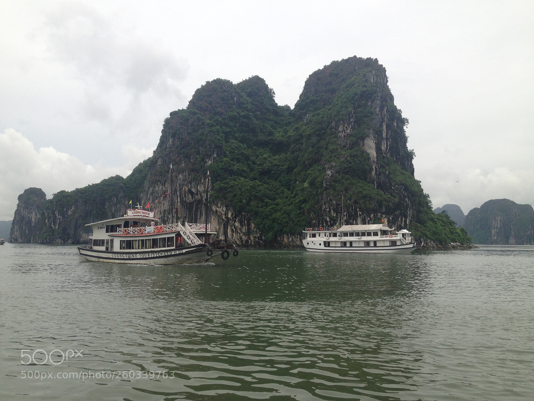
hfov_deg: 55.4
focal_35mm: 33
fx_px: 509
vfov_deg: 42.9
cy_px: 200
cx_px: 267
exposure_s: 1/1695
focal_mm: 4.12
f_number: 2.4
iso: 50
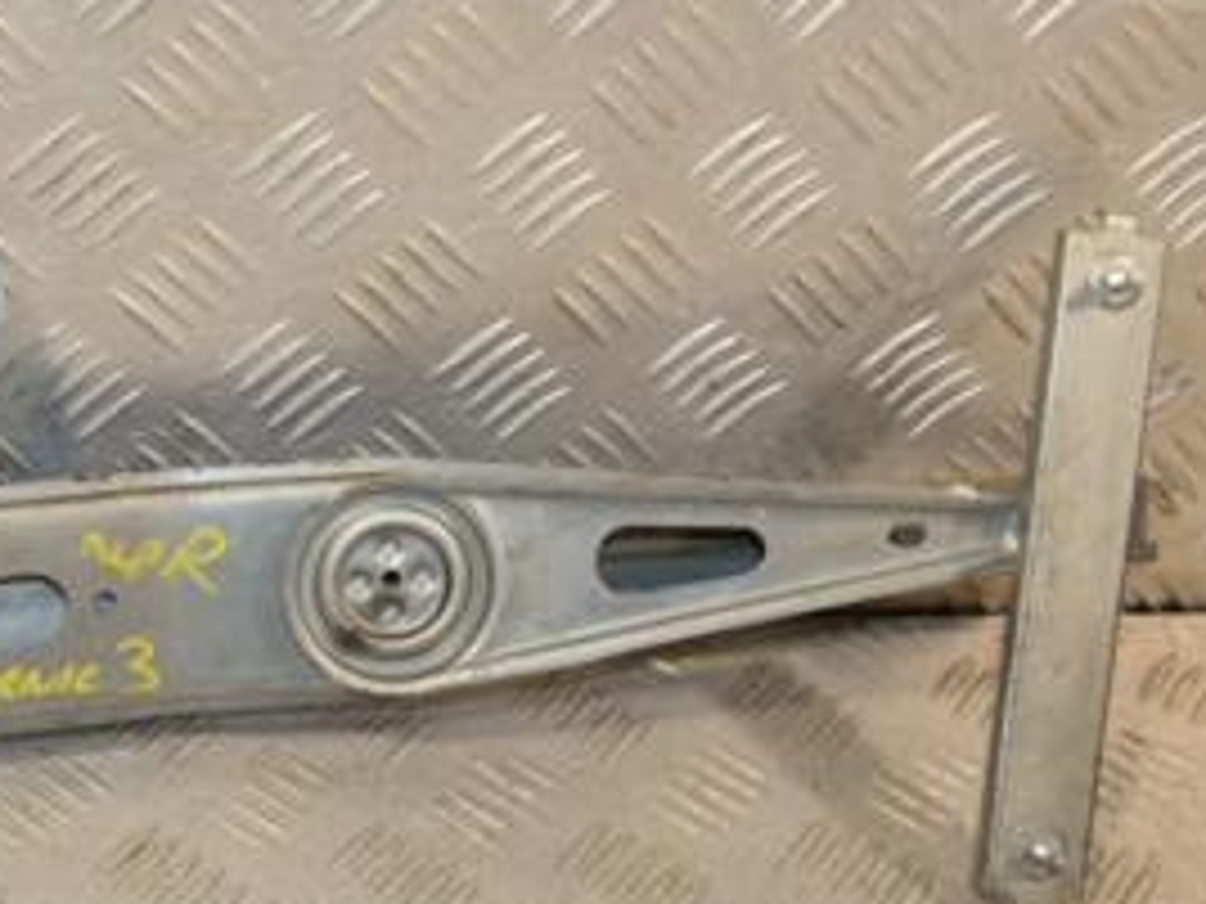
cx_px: -81
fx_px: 2474
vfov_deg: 20.7
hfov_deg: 25.6
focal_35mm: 71
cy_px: 432
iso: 800
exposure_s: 1/200
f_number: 6.3
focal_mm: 22
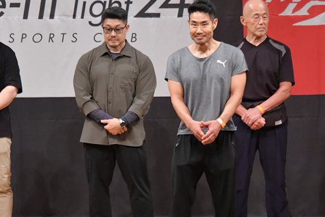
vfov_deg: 3.5
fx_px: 3539
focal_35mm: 392
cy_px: 132
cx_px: 156
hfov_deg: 5.3
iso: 7200
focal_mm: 170
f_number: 5.6
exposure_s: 1/400
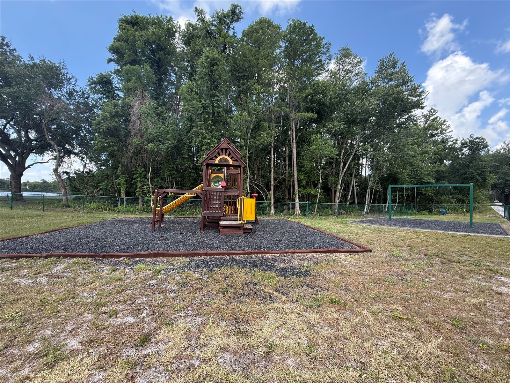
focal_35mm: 14
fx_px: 206
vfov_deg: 85.7
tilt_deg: +0.9
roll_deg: -1.0
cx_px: 255
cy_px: 192
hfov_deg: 102.1
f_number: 2.2
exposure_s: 1/204
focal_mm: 2.22
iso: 50
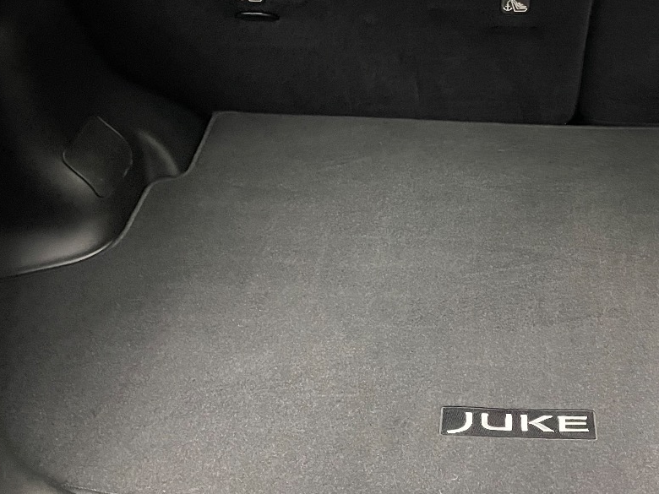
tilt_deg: -33.3
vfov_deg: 29.5
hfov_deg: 38.5
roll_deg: -0.6
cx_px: 501
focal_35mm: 48
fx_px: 914
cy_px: 86
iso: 1000
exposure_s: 1/30
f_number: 1.6
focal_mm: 4.2
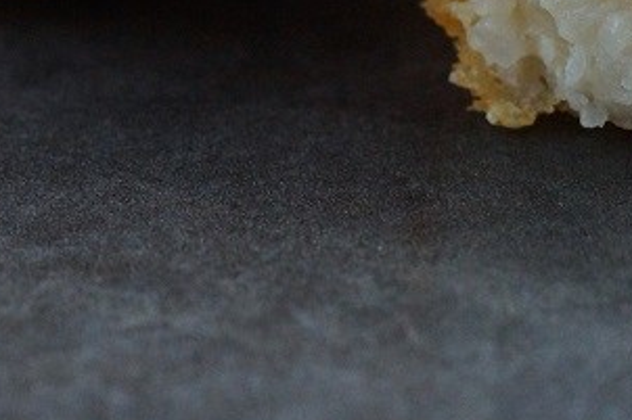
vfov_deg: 6.8
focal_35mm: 199
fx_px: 3492
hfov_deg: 10.3
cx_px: 525
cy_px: -87
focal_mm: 50
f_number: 4
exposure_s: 1/160
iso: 1600
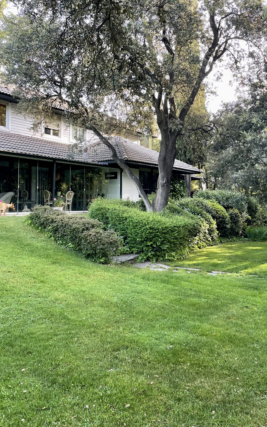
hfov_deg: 40.1
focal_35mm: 31
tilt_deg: +2.8
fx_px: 361
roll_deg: +0.7
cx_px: 177
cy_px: 191
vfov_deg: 61.1
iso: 80
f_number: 1.6
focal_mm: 4.2
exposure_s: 1/121
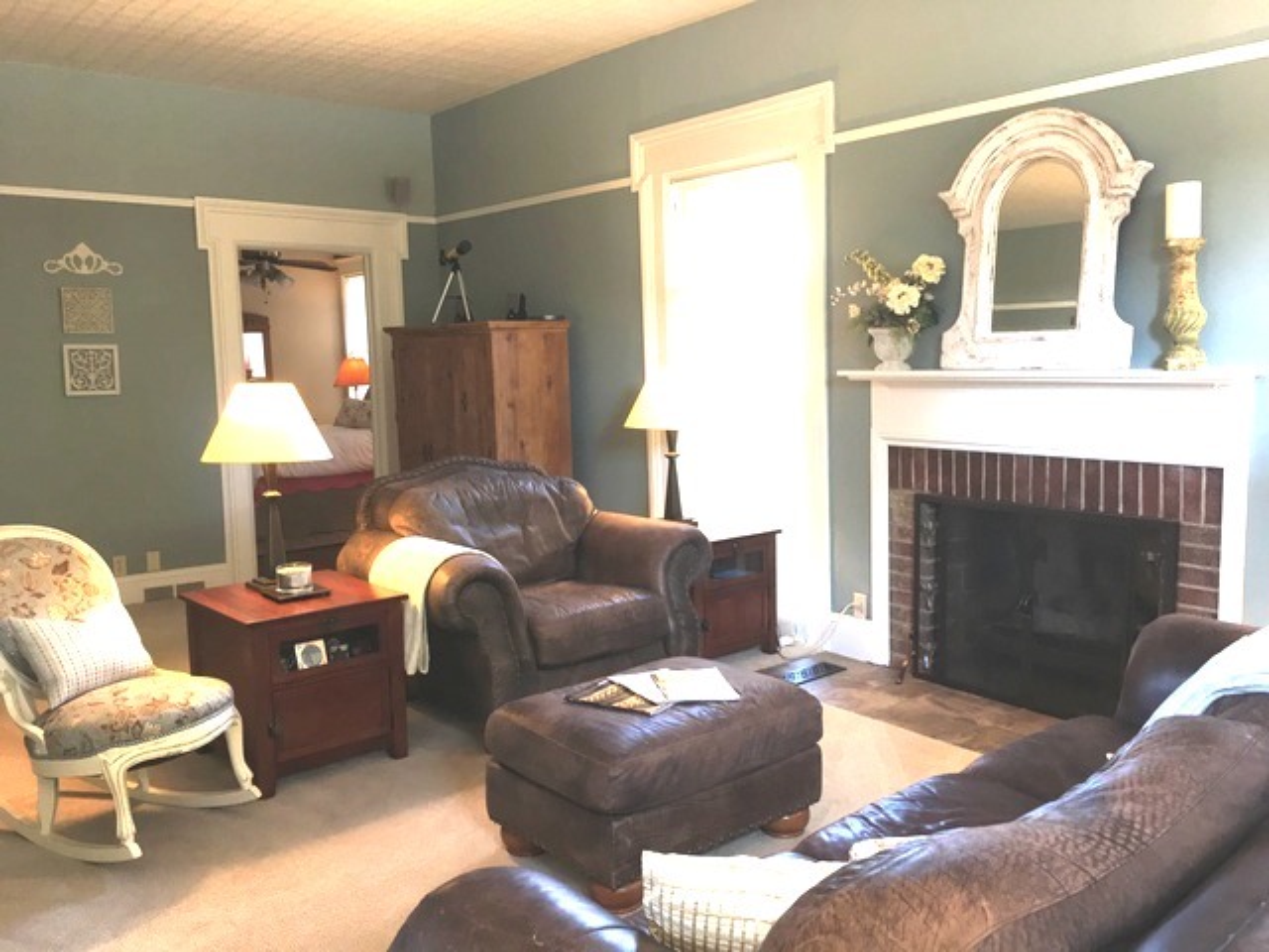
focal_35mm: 29
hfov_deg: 61.7
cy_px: 476
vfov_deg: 48.2
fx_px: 1063
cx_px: 634
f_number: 2.2
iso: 80
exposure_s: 1/30
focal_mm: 4.15
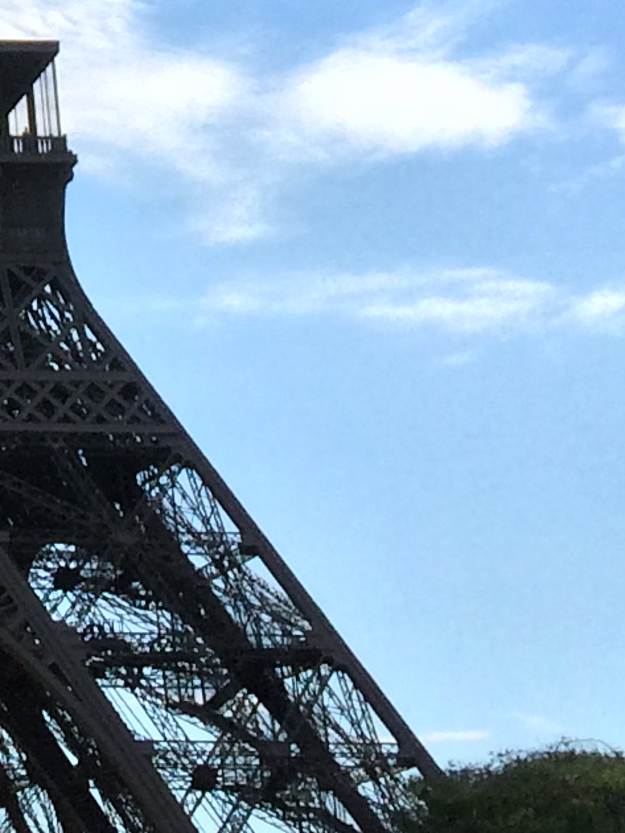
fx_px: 3612
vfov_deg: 12.0
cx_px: -628
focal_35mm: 150
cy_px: -697
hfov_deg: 9.3
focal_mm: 4.15
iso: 32
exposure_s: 1/3731
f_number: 2.2
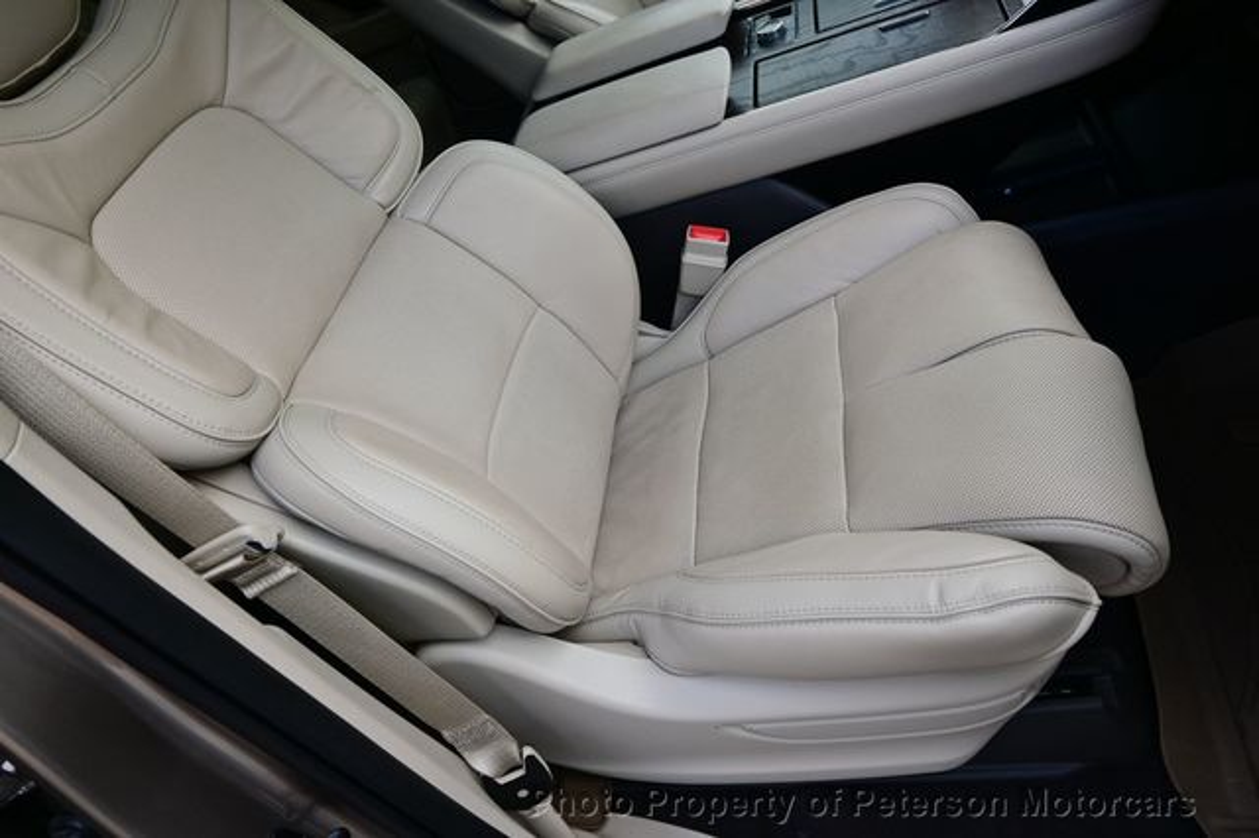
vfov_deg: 53.1
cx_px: 630
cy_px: 419
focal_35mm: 24
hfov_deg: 73.8
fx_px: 839
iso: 100
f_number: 4.5
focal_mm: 16
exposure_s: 1/80
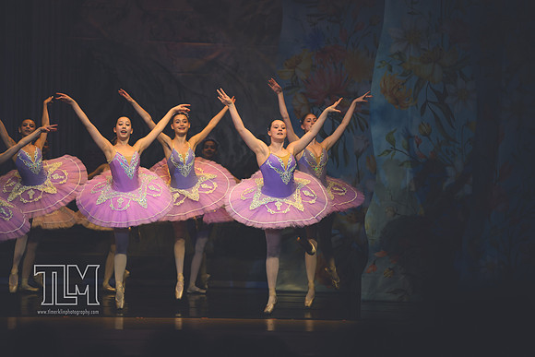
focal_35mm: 200
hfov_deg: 10.3
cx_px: 268
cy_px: 178
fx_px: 2973
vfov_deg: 6.9
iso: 560
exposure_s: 1/500
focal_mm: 200
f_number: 2.8
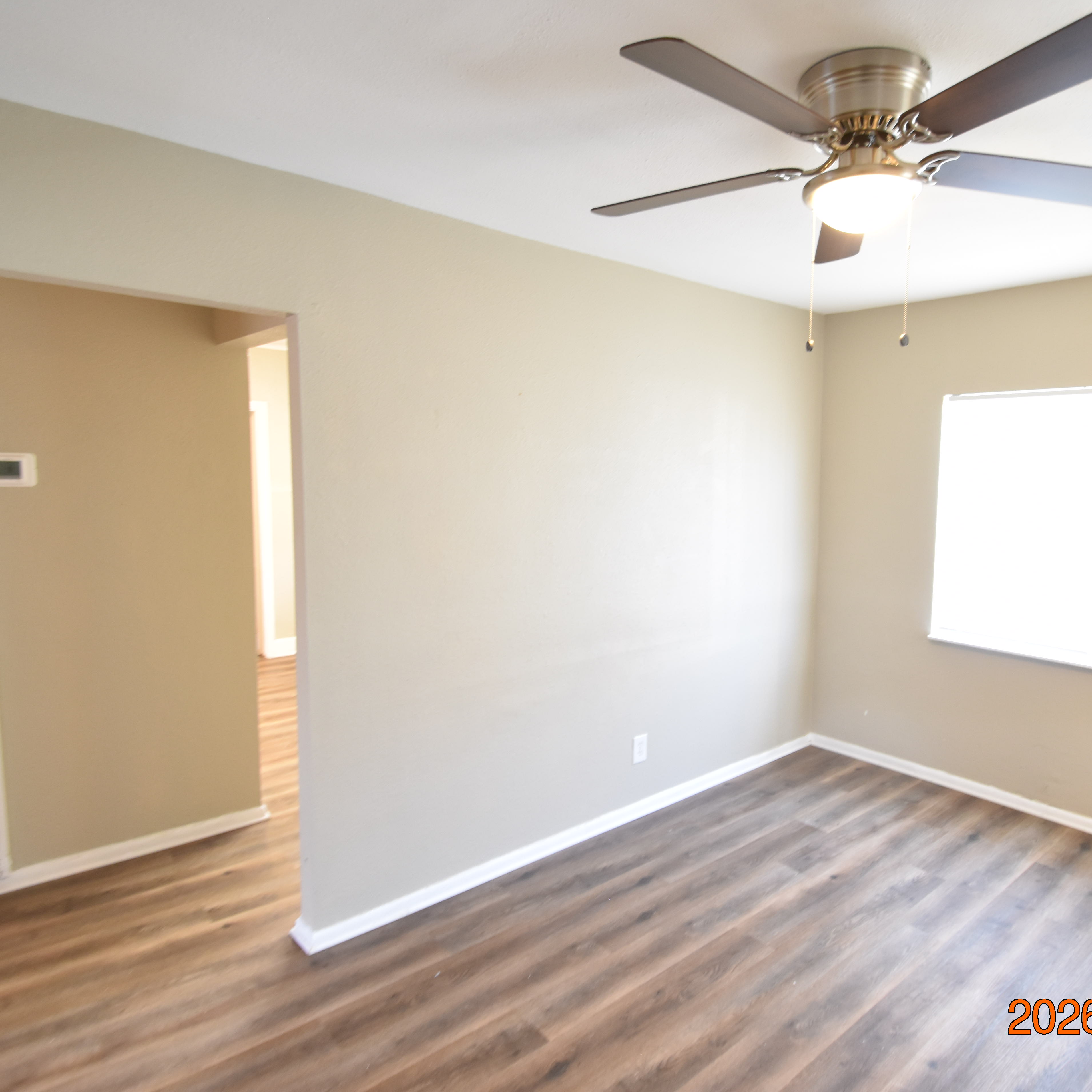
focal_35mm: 20
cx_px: 692
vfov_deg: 74.8
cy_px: 532
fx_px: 714
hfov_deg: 73.4
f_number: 3.5
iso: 800
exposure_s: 1/20
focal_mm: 10
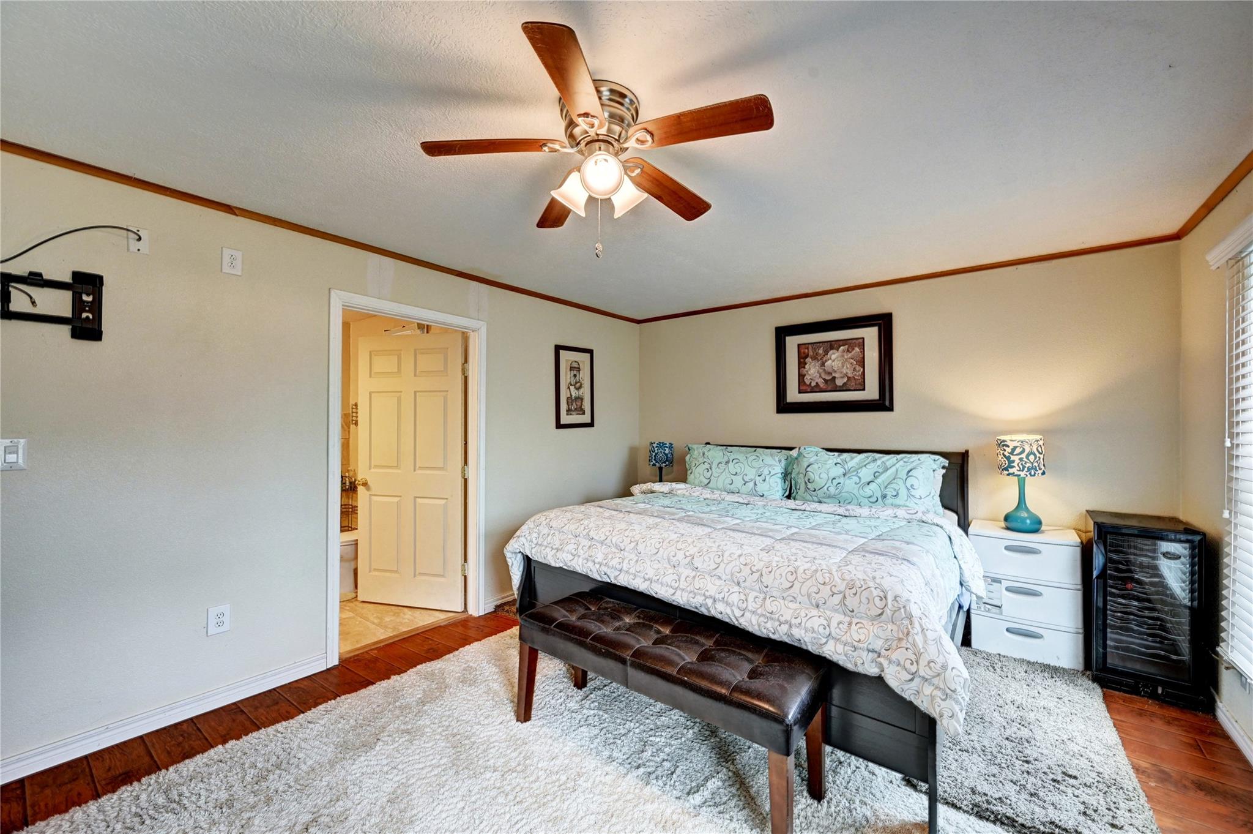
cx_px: 626
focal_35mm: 14
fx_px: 487
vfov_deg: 81.1
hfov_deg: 104.3
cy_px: 417
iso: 400
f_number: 8
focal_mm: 14
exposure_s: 1/13
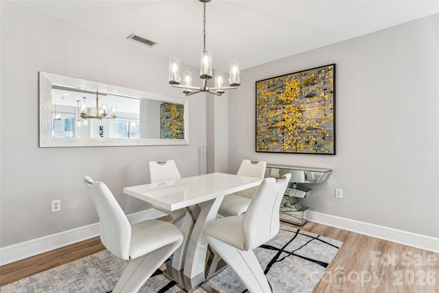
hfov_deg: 95.0
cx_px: 220
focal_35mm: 16
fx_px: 201
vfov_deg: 72.0
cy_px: 146
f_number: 9
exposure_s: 1/4
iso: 100
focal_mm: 16.5
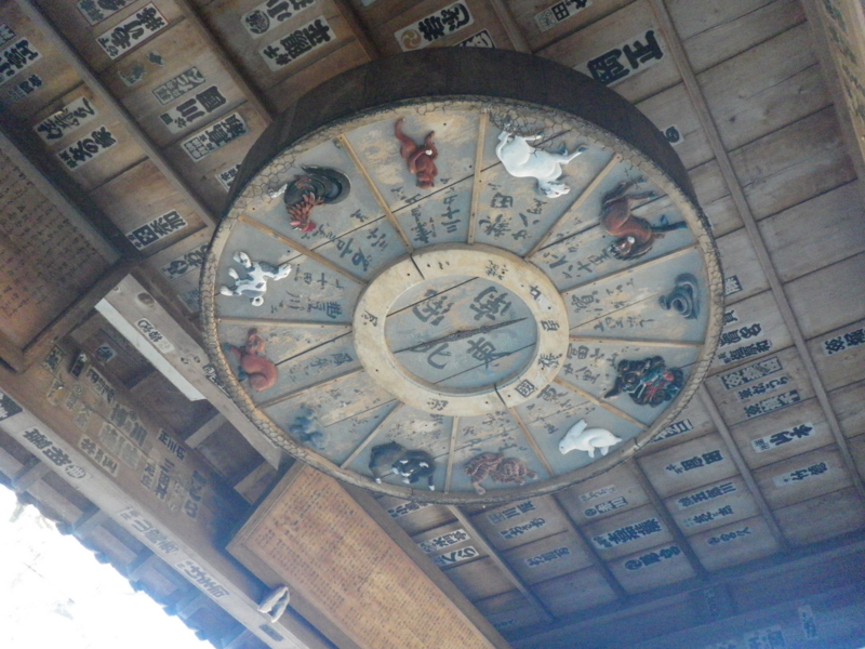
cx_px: 432
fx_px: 875
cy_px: 324
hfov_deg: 52.6
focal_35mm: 35
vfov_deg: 40.7
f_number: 3.8
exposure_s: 1/60
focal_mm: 6.2
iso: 500
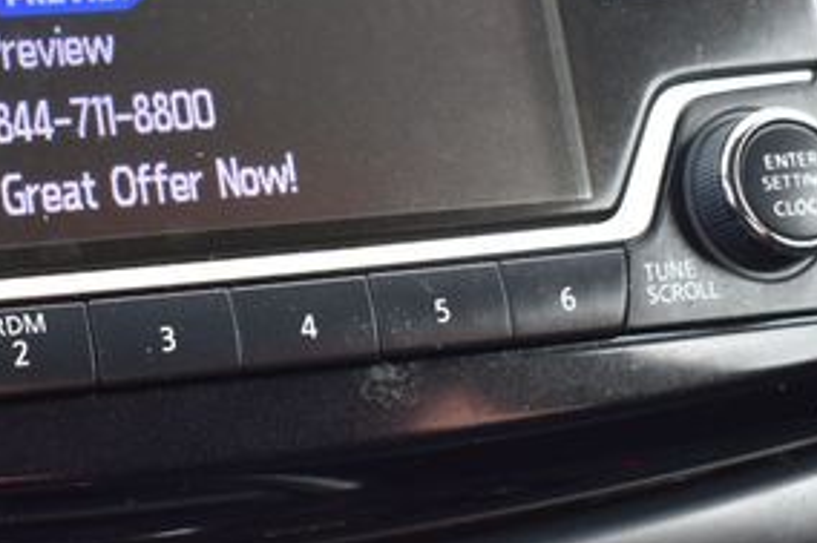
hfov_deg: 18.6
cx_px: 69
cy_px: -23
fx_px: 2449
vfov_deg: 12.5
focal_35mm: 108
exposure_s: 1/30
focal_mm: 32
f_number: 7.1
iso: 400
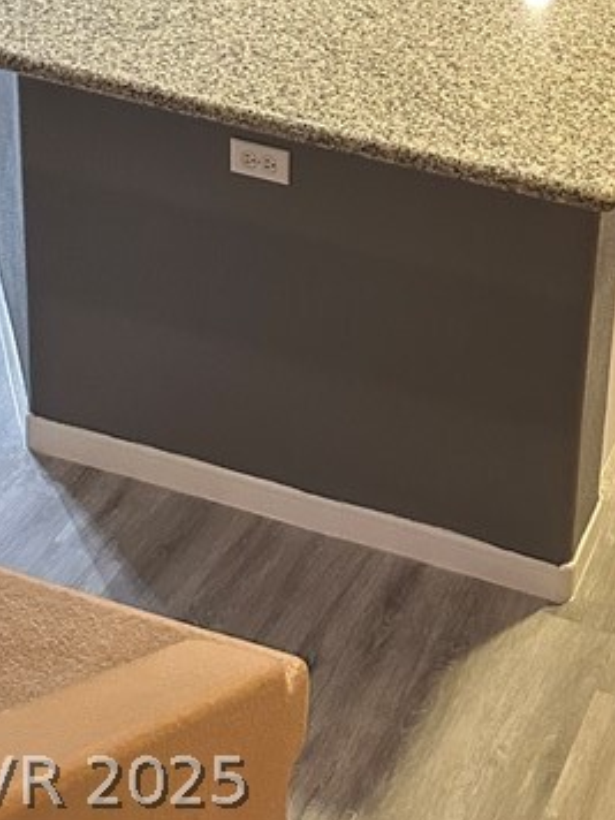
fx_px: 1635
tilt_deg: -18.1
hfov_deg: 19.6
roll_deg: -9.1
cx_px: 802
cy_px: -346
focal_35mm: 69
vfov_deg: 23.6
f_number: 1.78
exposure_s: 1/60
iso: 400
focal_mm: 6.86
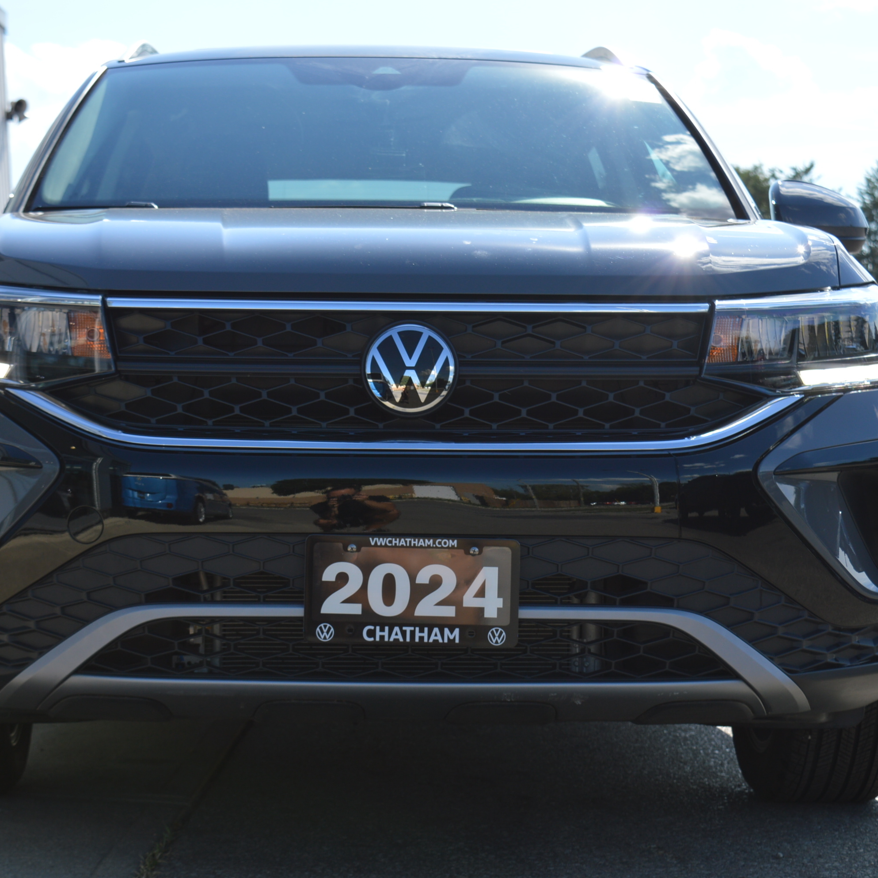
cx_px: 342
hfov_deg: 21.4
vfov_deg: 21.4
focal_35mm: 81
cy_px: 438
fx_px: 2324
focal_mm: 42
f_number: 8
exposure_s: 1/250
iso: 100
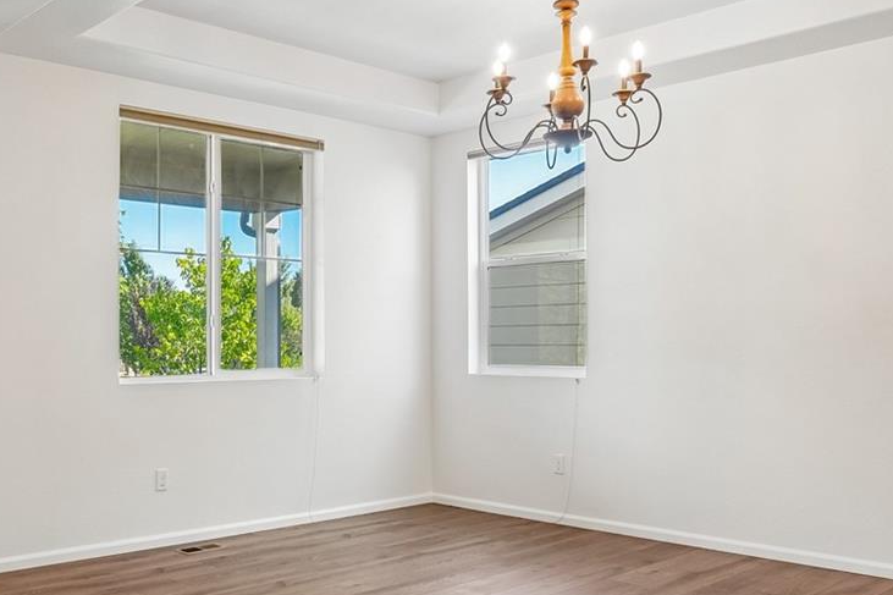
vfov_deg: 36.6
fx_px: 895
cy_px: 365
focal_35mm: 36
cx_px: 257
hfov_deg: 51.4
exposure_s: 1/25
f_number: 8
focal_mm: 11
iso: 400
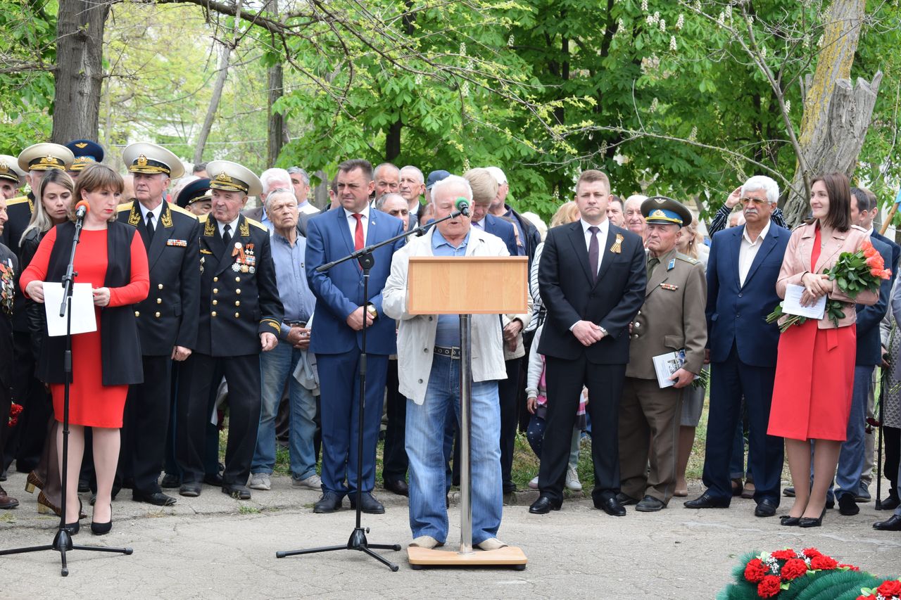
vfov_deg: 16.5
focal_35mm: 82
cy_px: 300
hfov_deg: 24.6
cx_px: 450
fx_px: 2064
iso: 400
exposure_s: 1/200
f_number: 7.1
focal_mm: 55
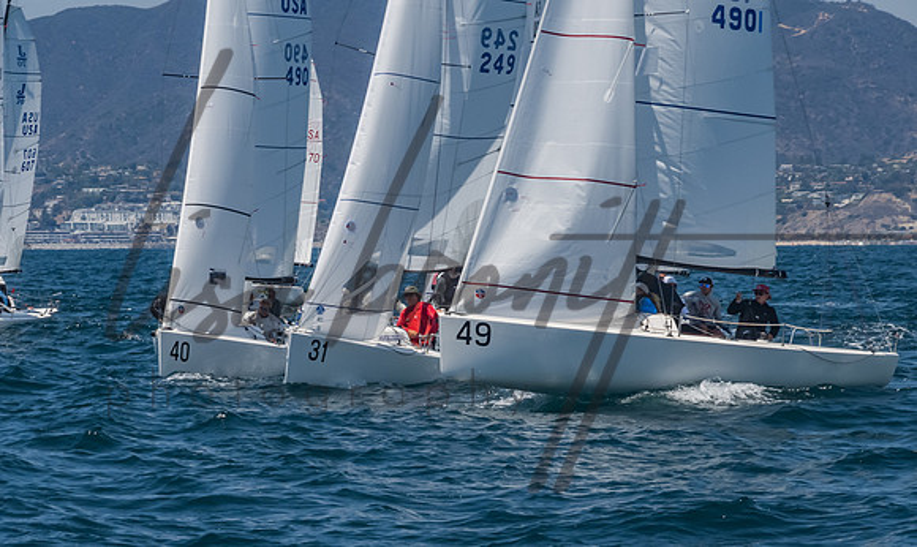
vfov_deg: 5.1
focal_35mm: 247
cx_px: 381
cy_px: 343
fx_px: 6091
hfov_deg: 8.6
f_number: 14
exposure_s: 1/1250
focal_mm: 135
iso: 640
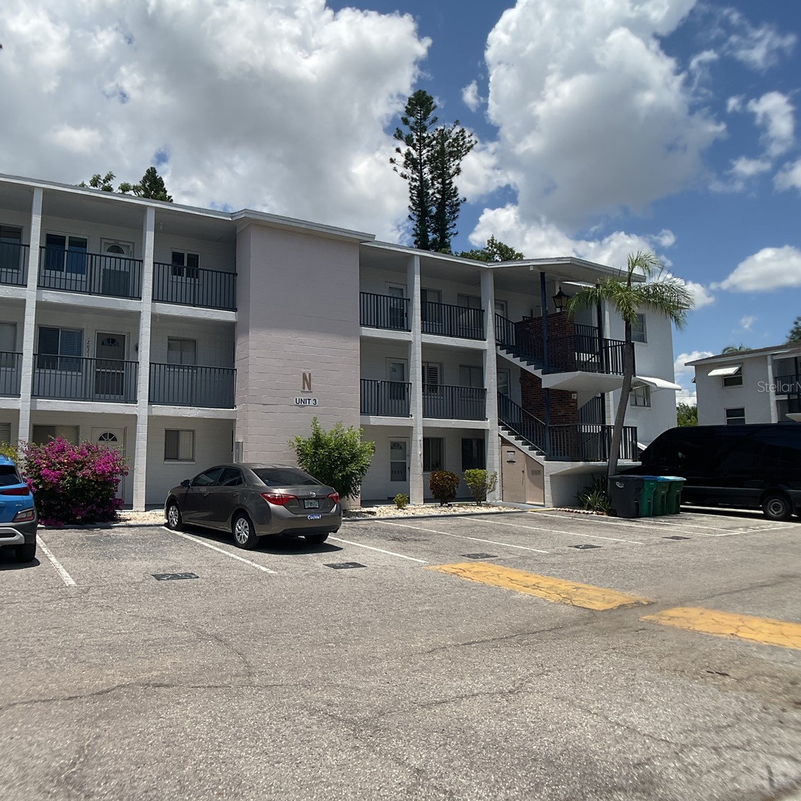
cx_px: 261
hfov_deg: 45.3
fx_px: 942
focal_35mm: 36
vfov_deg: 46.0
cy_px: 386
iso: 16
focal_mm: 3
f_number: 1.8
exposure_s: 1/3125
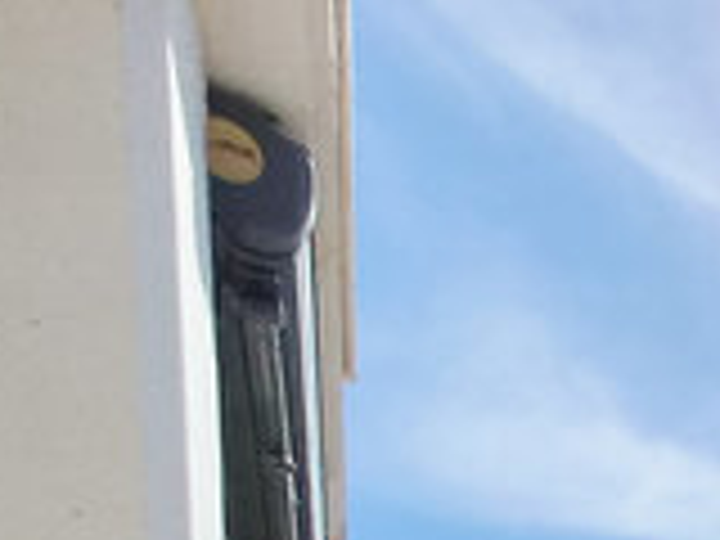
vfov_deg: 14.1
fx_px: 1352
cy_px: 1346
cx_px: 1300
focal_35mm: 65
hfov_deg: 20.7
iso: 50
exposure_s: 1/5392
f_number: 2.2
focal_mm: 1.7
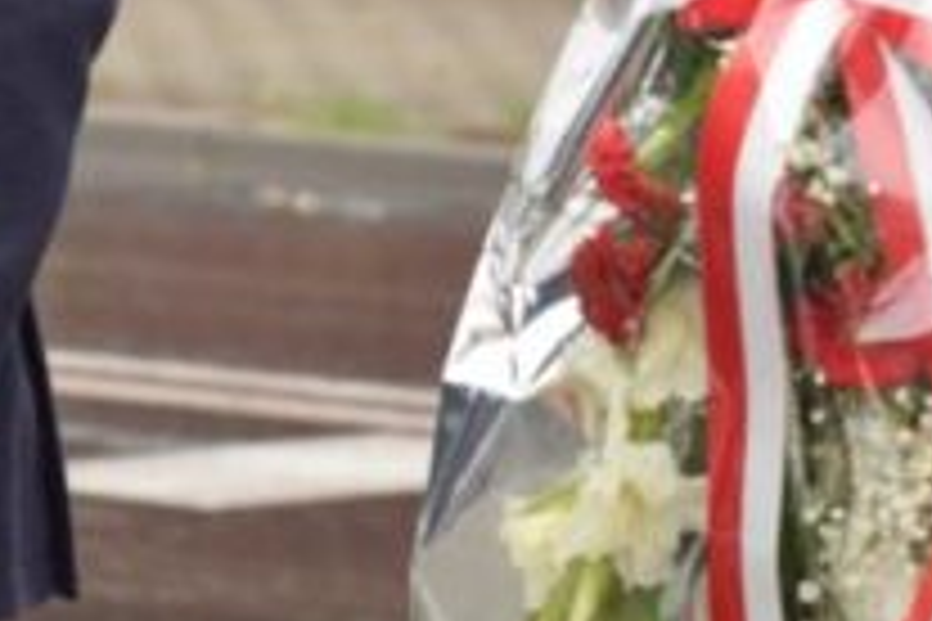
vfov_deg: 3.3
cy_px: -477
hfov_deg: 4.9
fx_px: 10817
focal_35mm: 418
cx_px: 572
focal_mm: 75
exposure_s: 1/100
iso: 400
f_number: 5.3
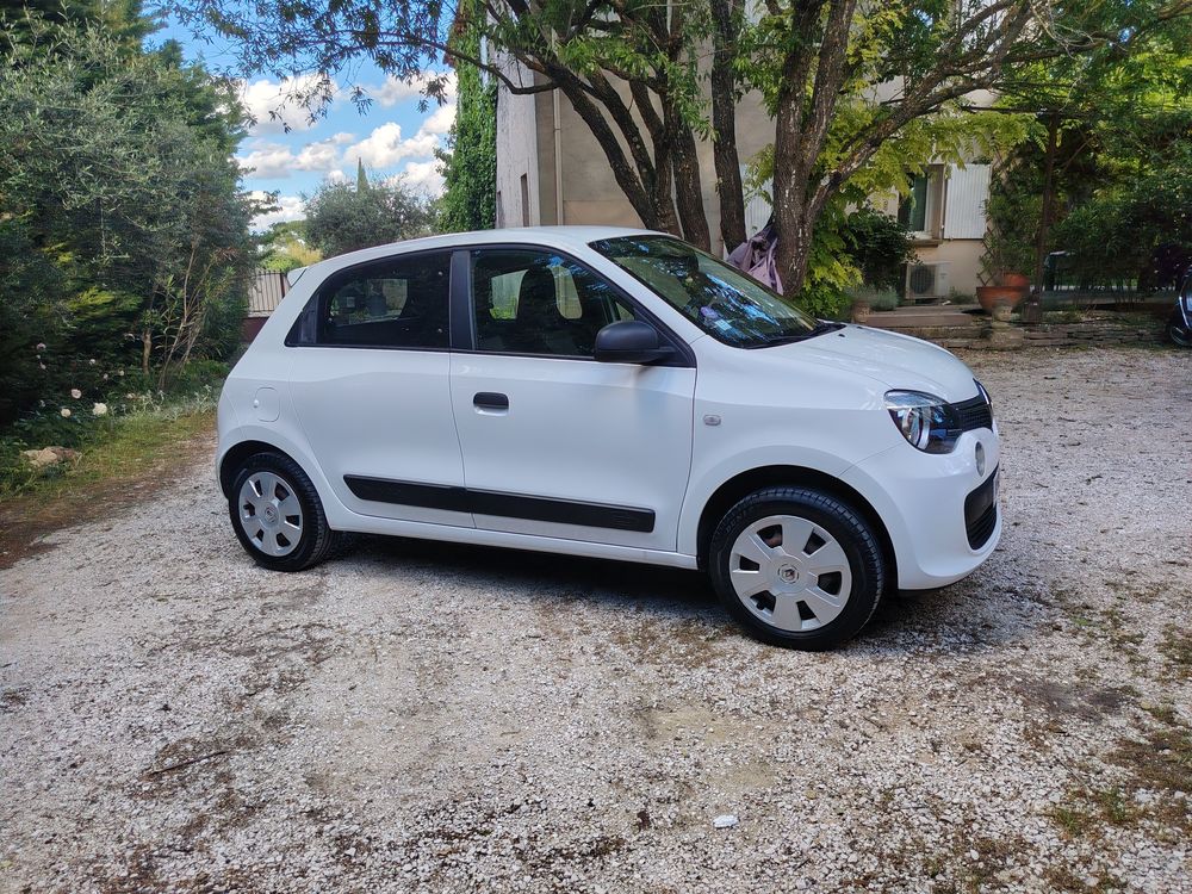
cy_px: 447
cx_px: 596
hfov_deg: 71.6
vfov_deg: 56.8
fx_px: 826
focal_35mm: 24
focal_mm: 5.25
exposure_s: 1/227
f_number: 1.75
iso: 100
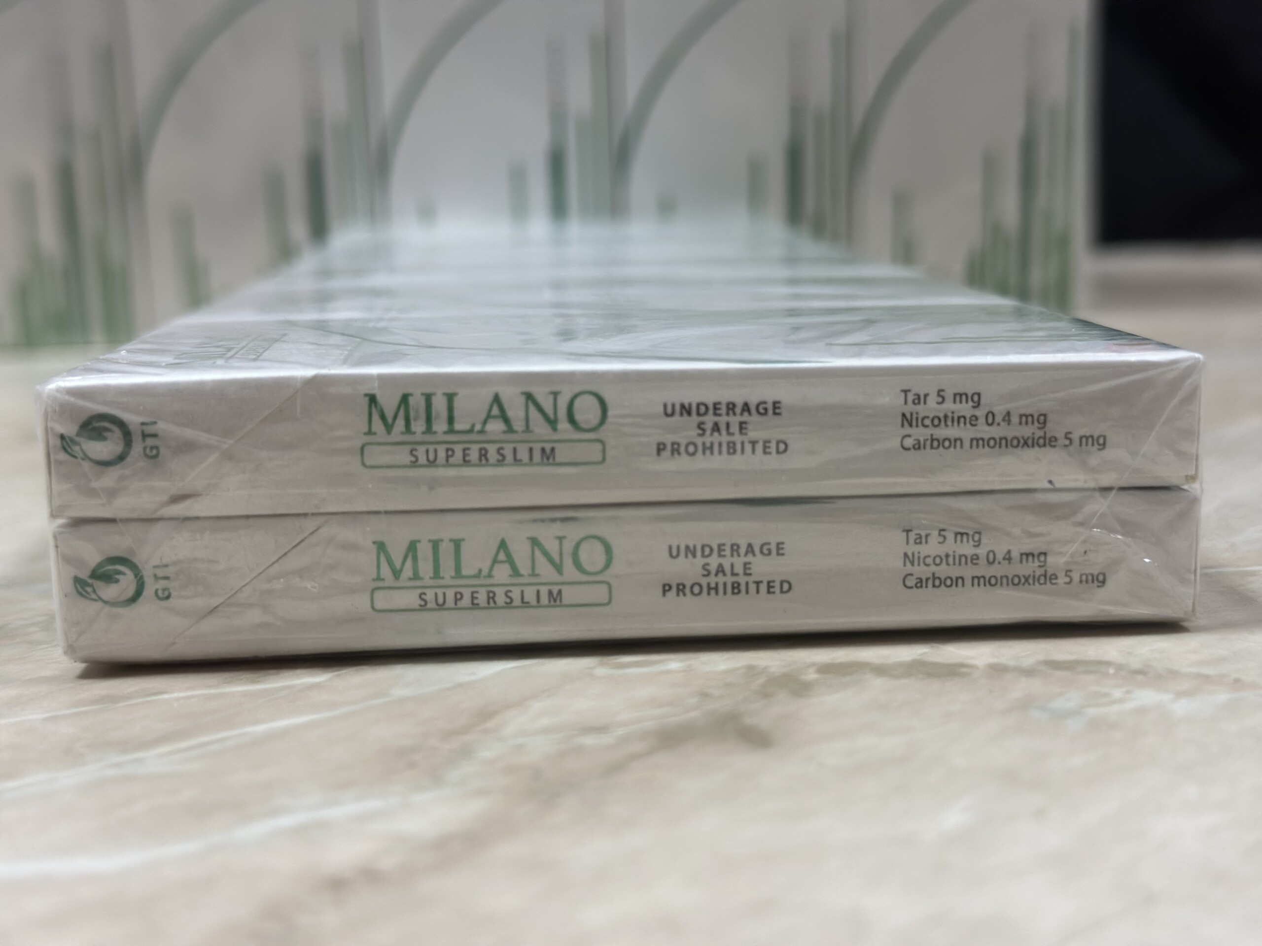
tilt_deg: -10.4
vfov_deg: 30.3
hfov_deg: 39.7
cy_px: 473
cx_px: 631
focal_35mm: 48
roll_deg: +1.5
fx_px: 1750
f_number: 1.78
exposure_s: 1/101
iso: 125
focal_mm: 6.86
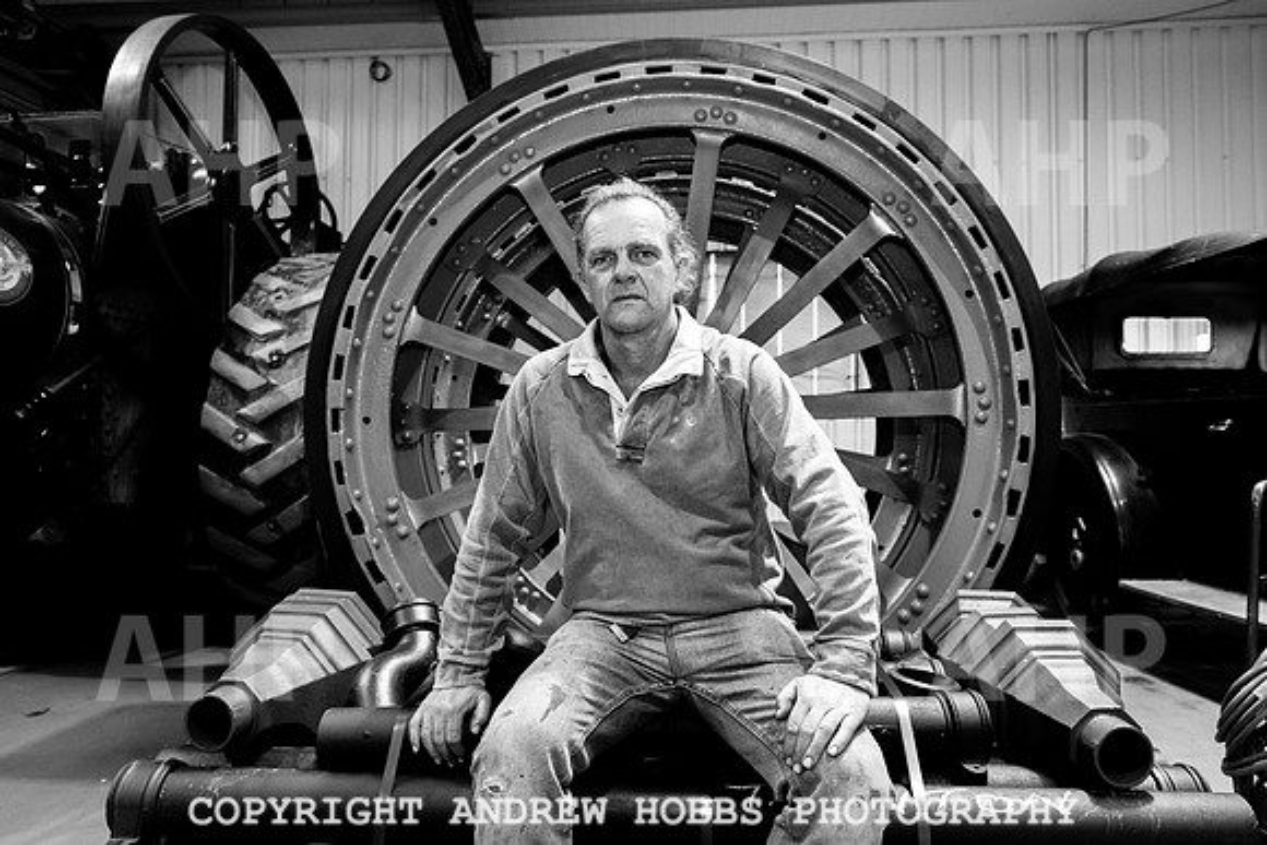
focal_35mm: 25
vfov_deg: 51.1
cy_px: 422
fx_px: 885
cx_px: 634
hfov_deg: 71.2
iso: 2000
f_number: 5
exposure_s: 1/25
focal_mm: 24
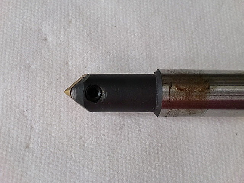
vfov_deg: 40.7
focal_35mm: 35
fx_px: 247
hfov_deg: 52.6
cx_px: 122
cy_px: 92
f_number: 3.1
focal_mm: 6.3
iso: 100
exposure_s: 1/60
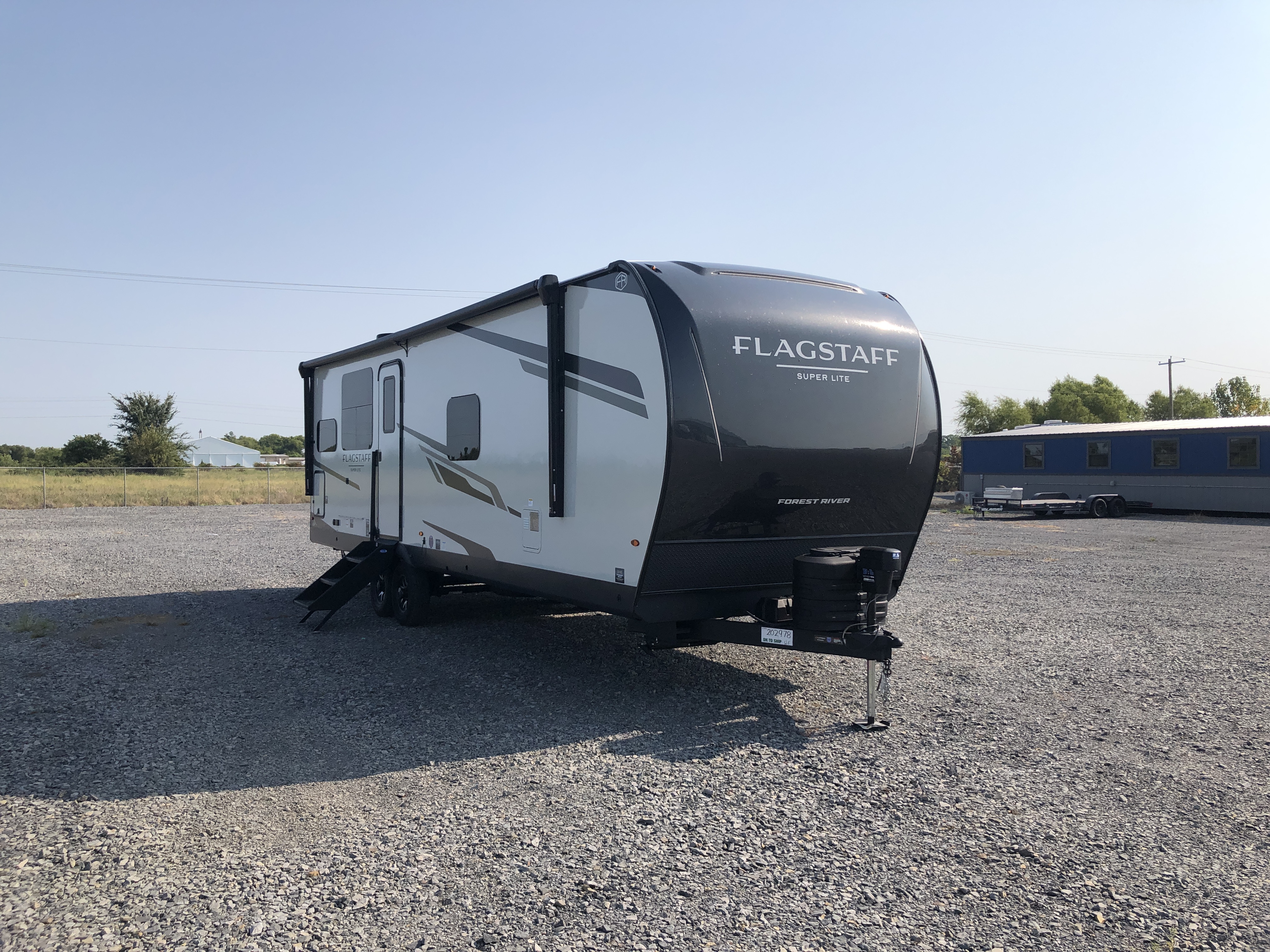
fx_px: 1027
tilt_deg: -0.7
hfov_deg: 63.4
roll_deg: +0.6
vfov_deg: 49.7
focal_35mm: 28
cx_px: 635
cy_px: 476
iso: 25
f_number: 1.8
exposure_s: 1/2667
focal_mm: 3.99
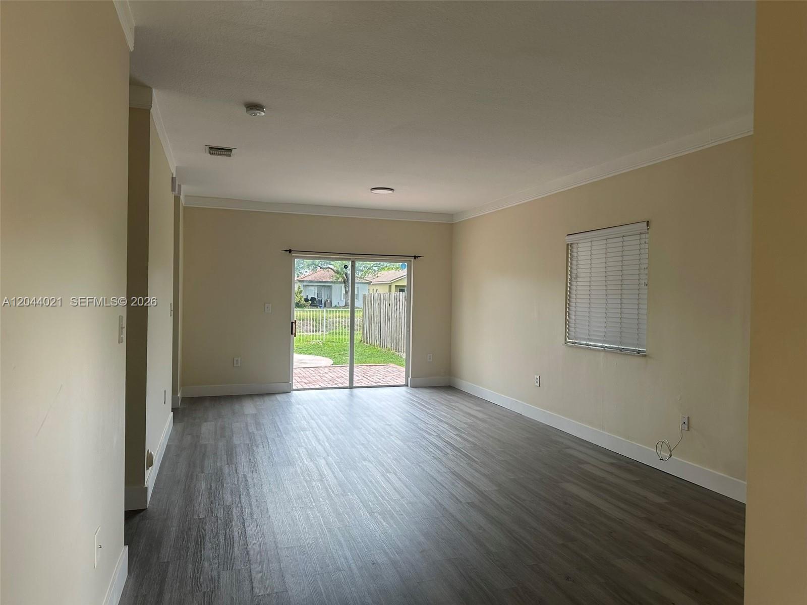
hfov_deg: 71.6
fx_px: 560
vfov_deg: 56.8
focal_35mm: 24
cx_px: 404
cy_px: 302
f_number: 1.78
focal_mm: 6.86
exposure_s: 1/145
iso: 64
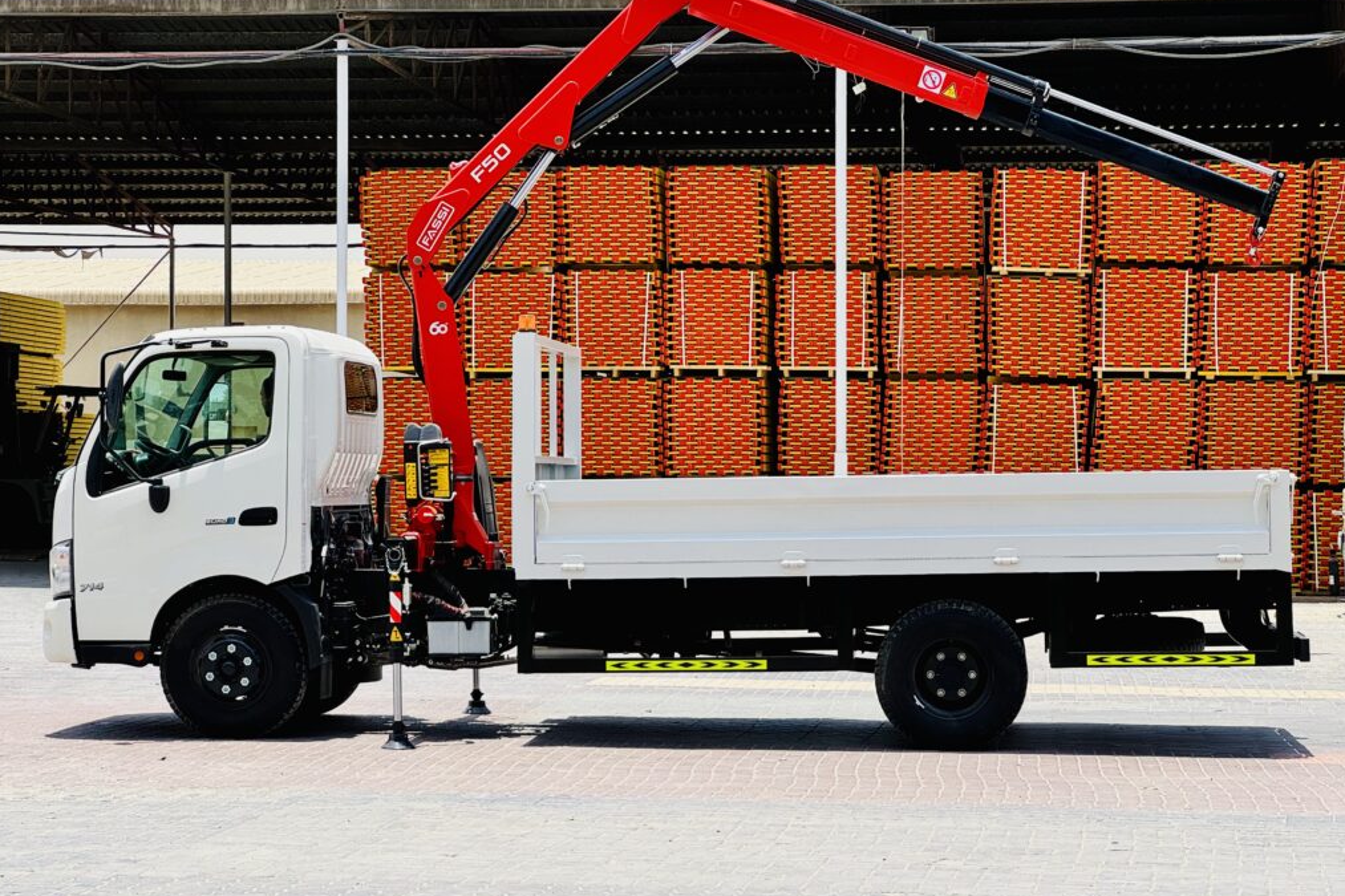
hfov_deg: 25.1
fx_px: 3026
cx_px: 669
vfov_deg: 16.8
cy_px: 406
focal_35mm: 81
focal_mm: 9
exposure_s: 1/752
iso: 25
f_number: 2.8
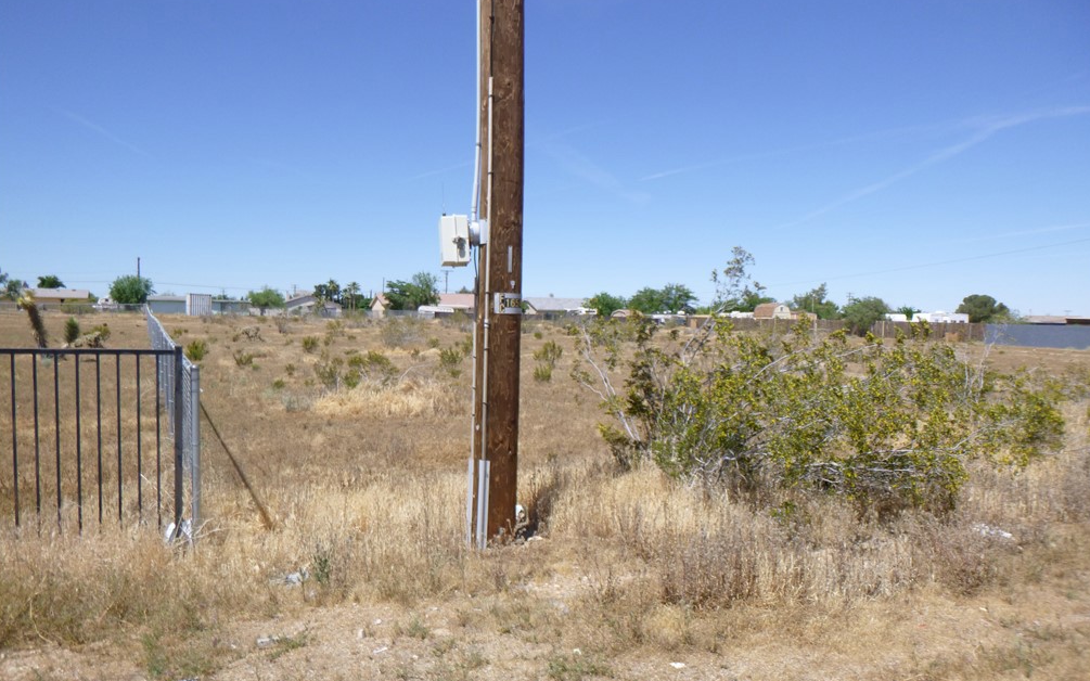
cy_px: 385
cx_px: 547
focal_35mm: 27
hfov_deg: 68.4
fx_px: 802
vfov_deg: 45.9
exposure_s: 1/640
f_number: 3.9
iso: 100
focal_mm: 4.5
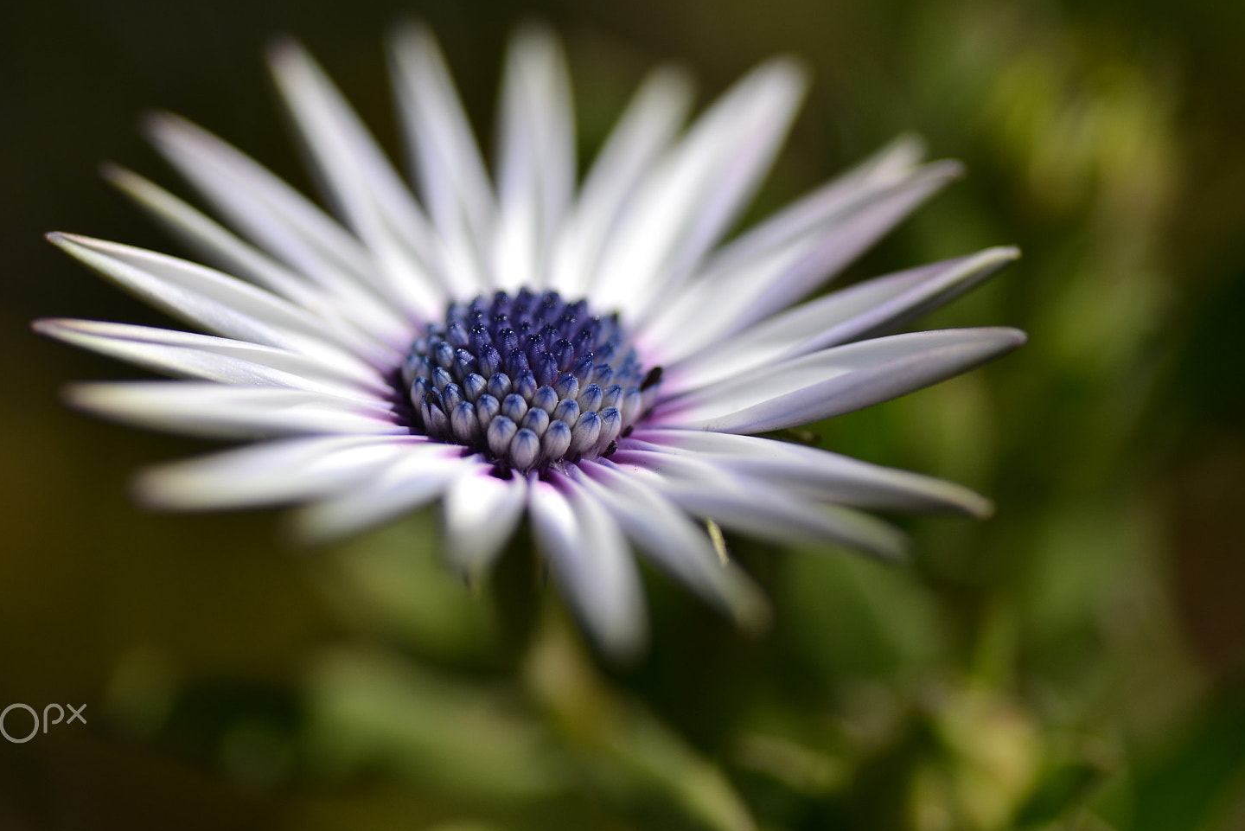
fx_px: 3459
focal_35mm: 100
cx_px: 564
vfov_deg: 13.7
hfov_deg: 20.4
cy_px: 375
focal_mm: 90
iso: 200
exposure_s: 1/4000
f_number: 4.8
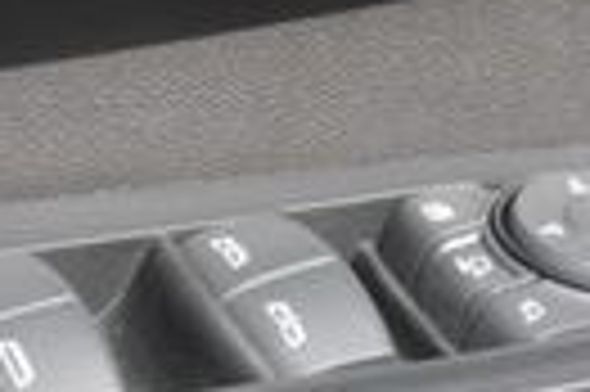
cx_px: -86
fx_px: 3077
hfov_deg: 10.8
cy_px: 32
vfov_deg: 7.3
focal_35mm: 188
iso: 100
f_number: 5.6
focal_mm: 16
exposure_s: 1/125
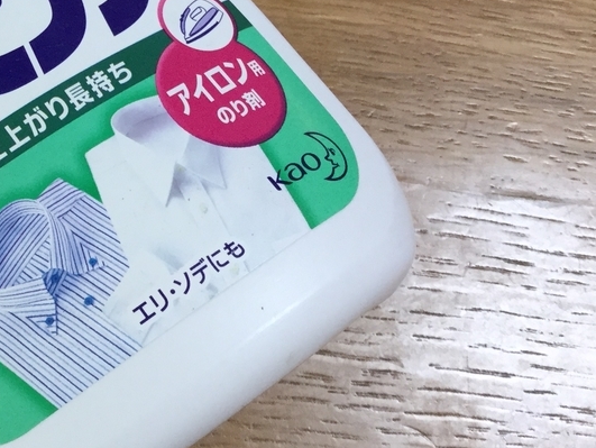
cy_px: 42
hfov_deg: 26.2
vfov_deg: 20.6
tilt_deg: -65.3
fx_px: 1206
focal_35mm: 70
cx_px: -15
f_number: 2.4
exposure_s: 1/30
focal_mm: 3.3
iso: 64
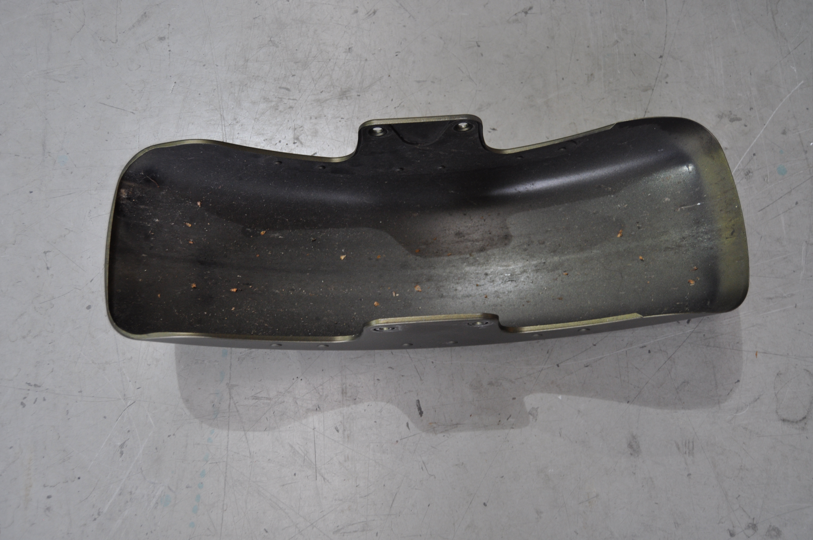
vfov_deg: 43.5
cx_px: 406
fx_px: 677
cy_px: 270
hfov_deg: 62.0
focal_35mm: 30
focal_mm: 20
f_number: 4
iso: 560
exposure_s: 1/60
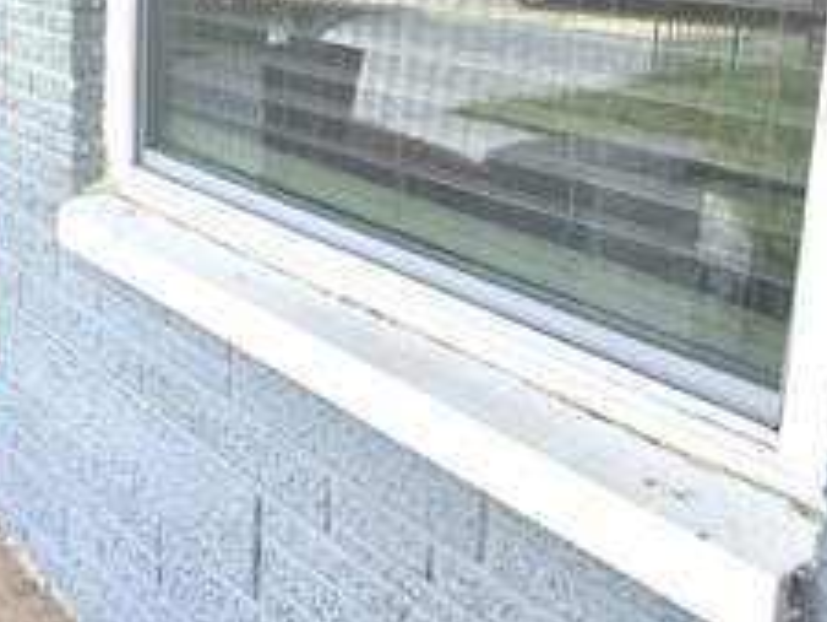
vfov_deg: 29.0
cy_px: 114
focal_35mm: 49
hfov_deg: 35.5
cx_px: 18
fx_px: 1171
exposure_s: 1/359
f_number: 1.4
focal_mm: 6.5
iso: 20
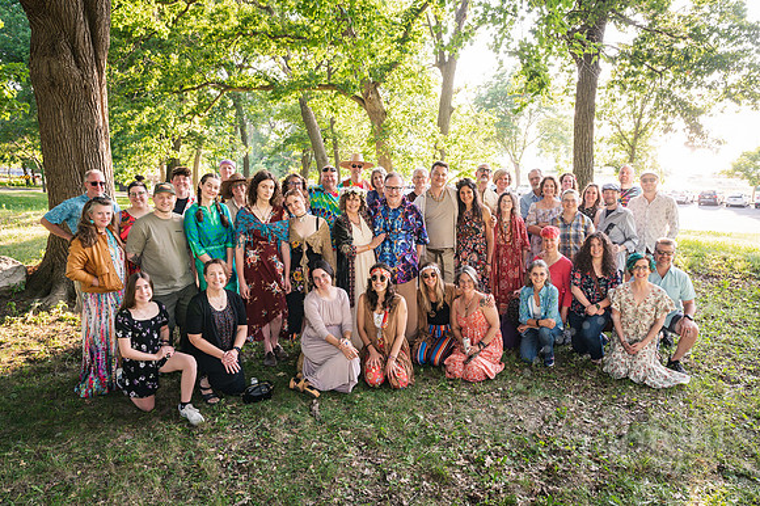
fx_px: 549
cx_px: 380
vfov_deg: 49.5
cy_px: 253
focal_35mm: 26
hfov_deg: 69.4
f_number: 5.6
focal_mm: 26
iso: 800
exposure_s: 1/250
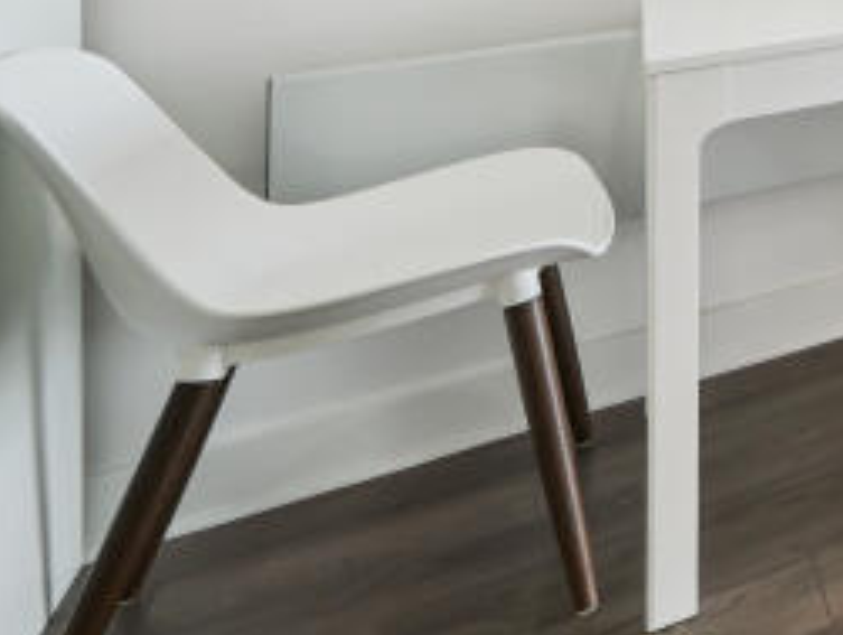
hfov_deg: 19.0
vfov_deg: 24.8
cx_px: 1713
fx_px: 1146
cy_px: -284
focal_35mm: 47
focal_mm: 12
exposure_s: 1/50
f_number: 4
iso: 100
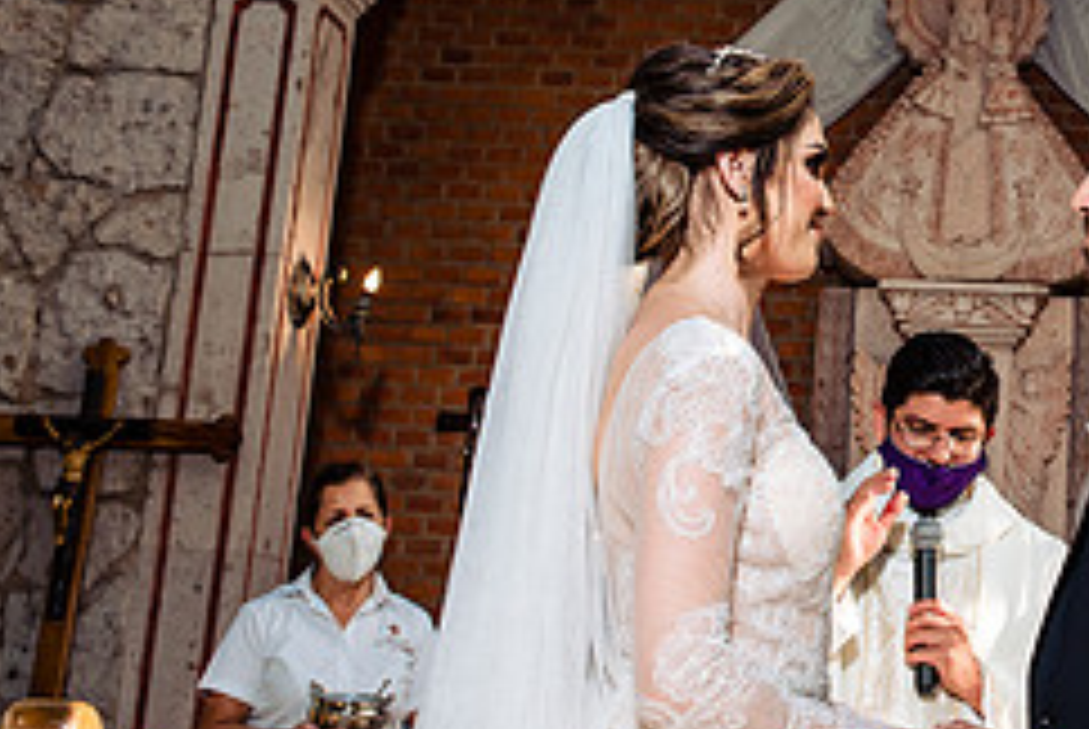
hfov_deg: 28.9
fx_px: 2029
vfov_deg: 20.2
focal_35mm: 67
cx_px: 968
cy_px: 155
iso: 800
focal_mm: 28
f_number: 5.6
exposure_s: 1/200
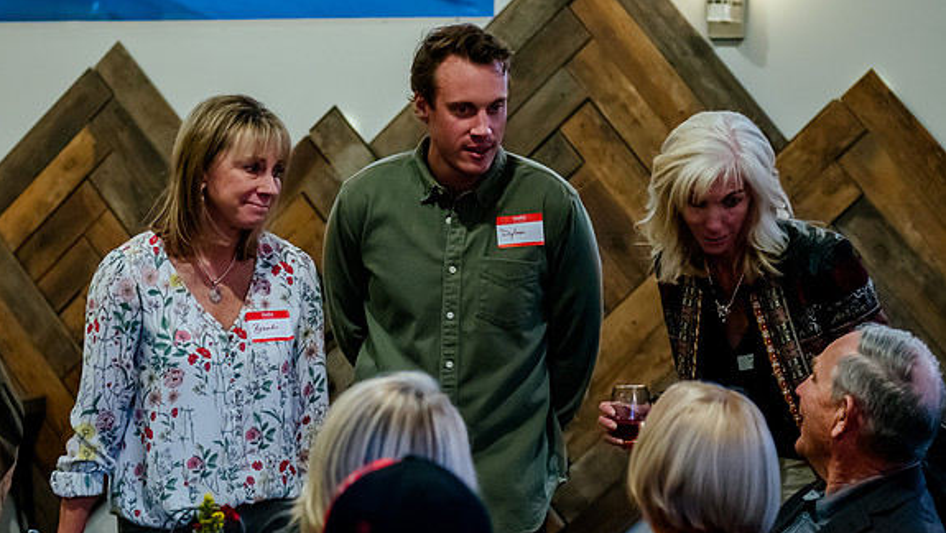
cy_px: 213
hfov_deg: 18.6
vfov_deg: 10.5
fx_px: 2886
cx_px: 362
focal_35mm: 115
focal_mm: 58
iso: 1600
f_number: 2.8
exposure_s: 1/125
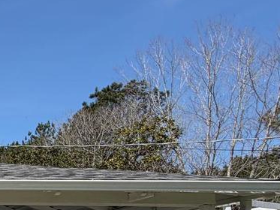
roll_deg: -0.4
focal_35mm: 54
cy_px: 244
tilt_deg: +6.2
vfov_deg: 24.8
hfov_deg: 23.1
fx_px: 437
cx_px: -200
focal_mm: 2.22
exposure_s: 1/770
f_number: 2.2
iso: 20
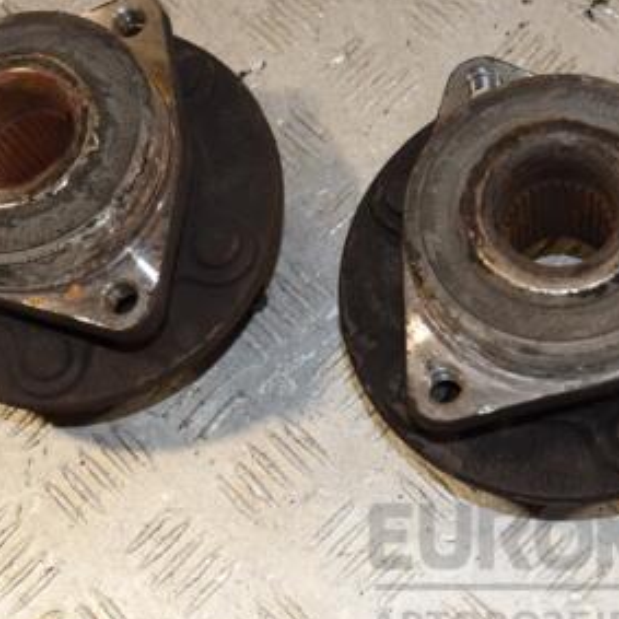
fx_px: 1639
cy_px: 245
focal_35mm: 81
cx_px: 328
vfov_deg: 21.4
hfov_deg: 21.4
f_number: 8
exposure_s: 1/200
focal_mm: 30
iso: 800
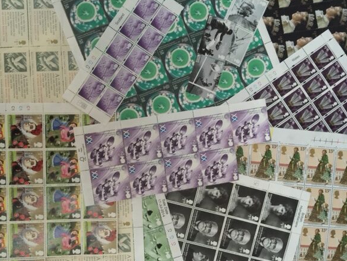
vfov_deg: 44.1
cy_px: 142
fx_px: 321
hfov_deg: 56.8
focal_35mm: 32
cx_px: 161
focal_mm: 4.15
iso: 125
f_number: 2.2
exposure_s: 1/4
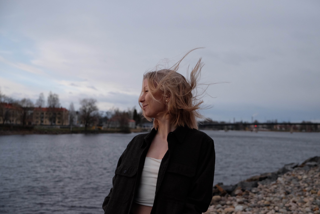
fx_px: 356
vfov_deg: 33.4
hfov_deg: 48.5
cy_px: 107
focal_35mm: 40
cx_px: 160
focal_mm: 26.5
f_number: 3.6
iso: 1600
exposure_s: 1/4000
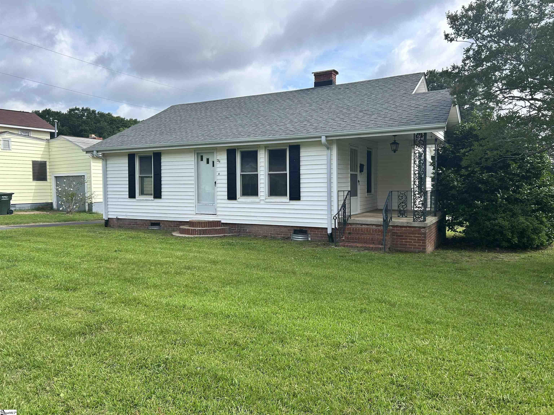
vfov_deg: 53.1
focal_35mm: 26
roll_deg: +0.5
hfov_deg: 67.3
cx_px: 277
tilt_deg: -4.5
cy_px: 208
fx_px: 416
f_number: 1.5
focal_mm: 5.7
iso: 50
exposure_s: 1/2353
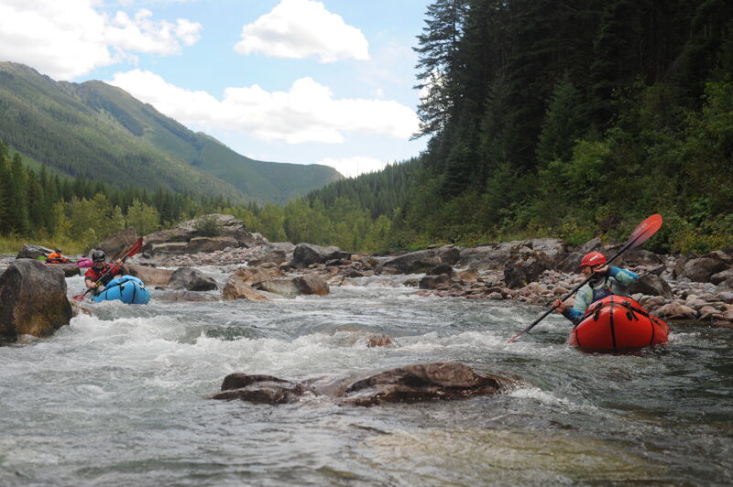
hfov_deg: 39.6
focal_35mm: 50
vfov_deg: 26.9
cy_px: 244
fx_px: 1017
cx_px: 366
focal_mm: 50
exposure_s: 1/800
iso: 250
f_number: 5
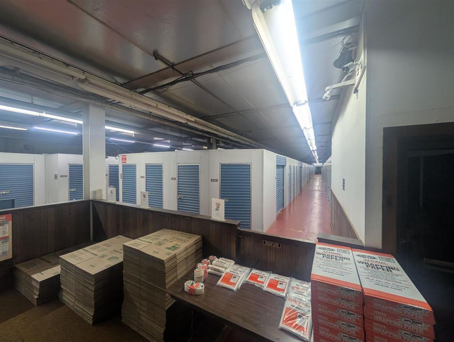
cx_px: 227
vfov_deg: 94.6
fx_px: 158
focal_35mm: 12
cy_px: 171
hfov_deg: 110.5
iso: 91
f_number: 1.7
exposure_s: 1/40
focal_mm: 2.02
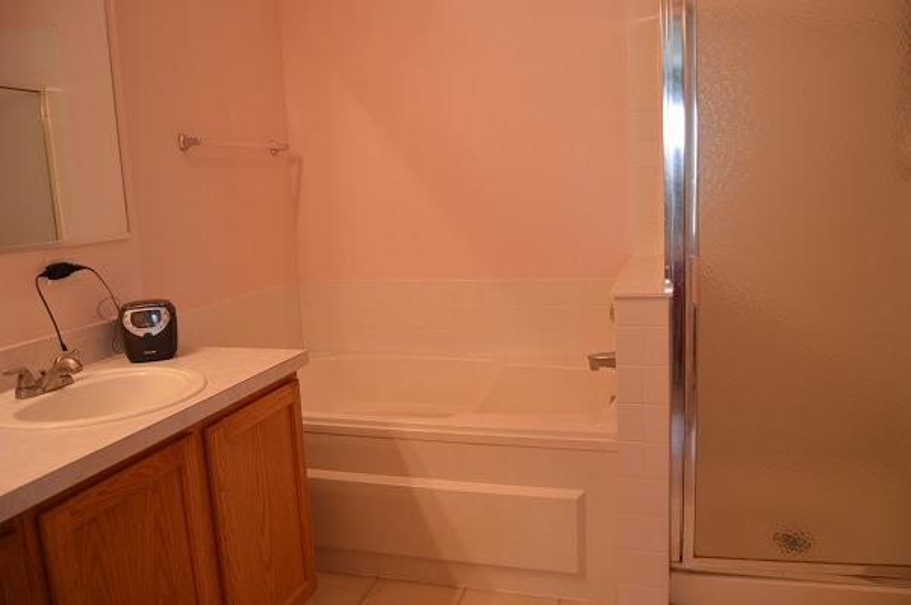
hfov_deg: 67.4
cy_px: 302
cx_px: 456
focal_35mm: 27
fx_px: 682
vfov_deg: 47.8
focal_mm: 18
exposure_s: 1/60
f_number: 4
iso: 400
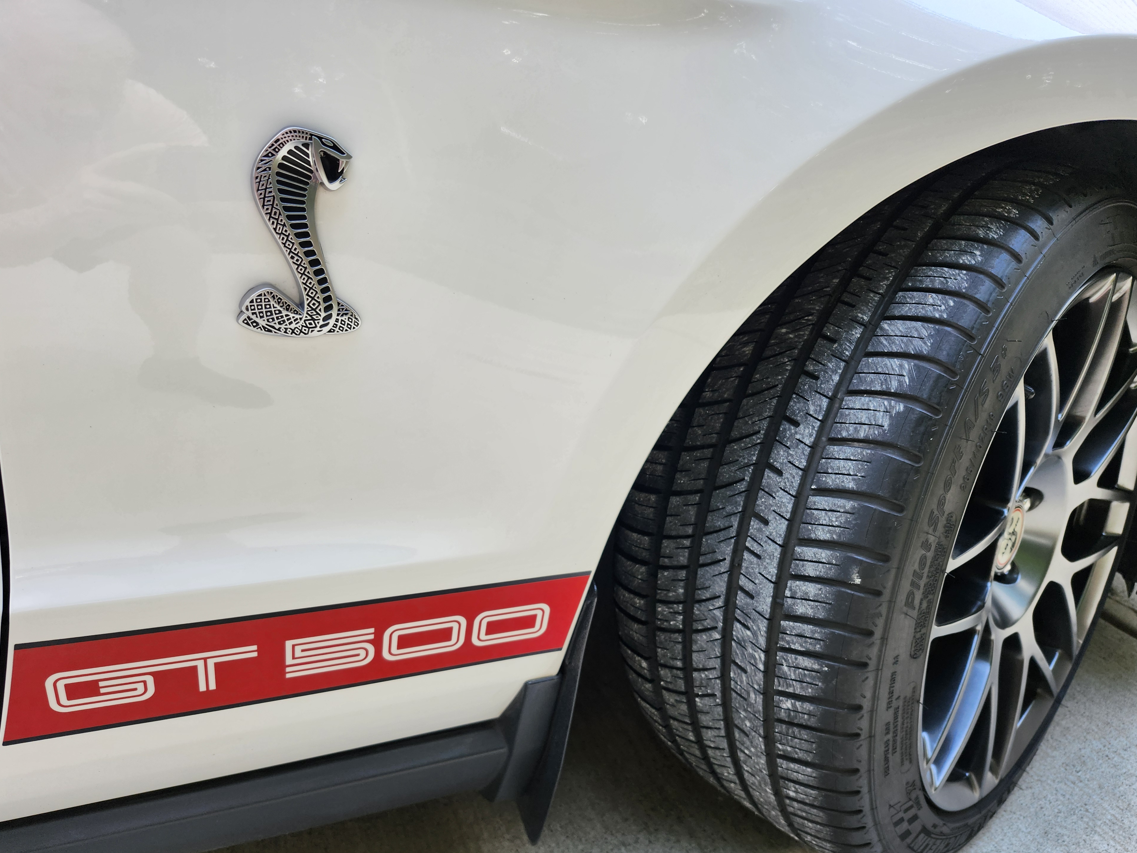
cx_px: 558
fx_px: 788
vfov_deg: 56.8
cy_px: 444
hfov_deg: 71.6
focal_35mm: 24
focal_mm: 5.54
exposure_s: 1/180
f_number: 1.8
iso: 64
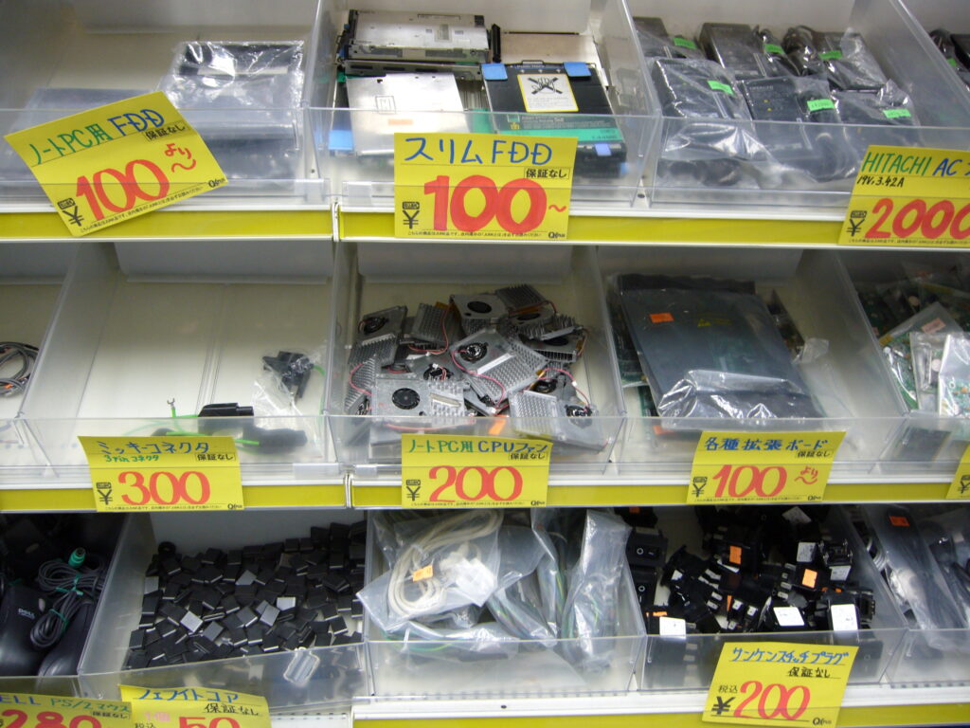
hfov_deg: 52.6
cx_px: 485
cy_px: 364
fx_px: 981
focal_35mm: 35
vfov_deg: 40.7
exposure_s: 1/15
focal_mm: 5.8
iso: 100
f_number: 2.8
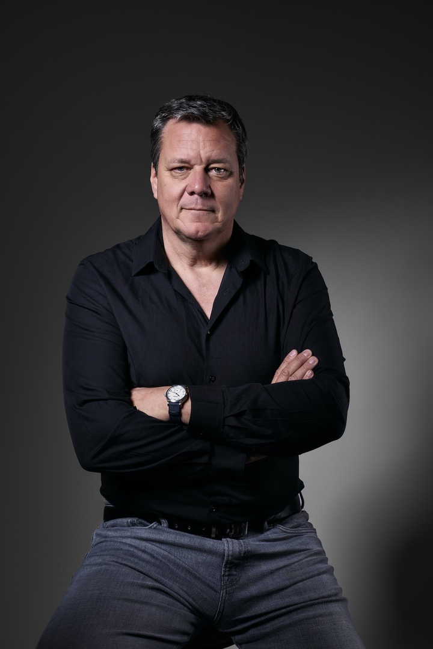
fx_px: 920
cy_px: 324
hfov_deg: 26.5
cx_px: 216
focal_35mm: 51
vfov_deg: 38.9
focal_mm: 51
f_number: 13
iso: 100
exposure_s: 1/160
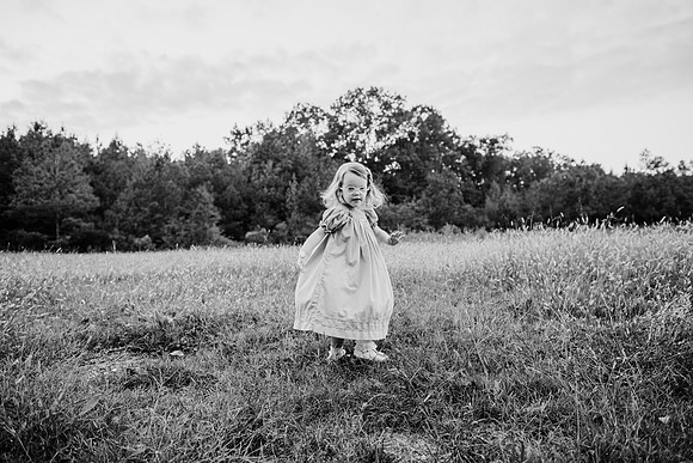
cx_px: 346
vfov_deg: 53.2
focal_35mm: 24
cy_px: 232
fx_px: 462
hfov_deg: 73.7
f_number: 2.8
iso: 500
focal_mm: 24
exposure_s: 1/320
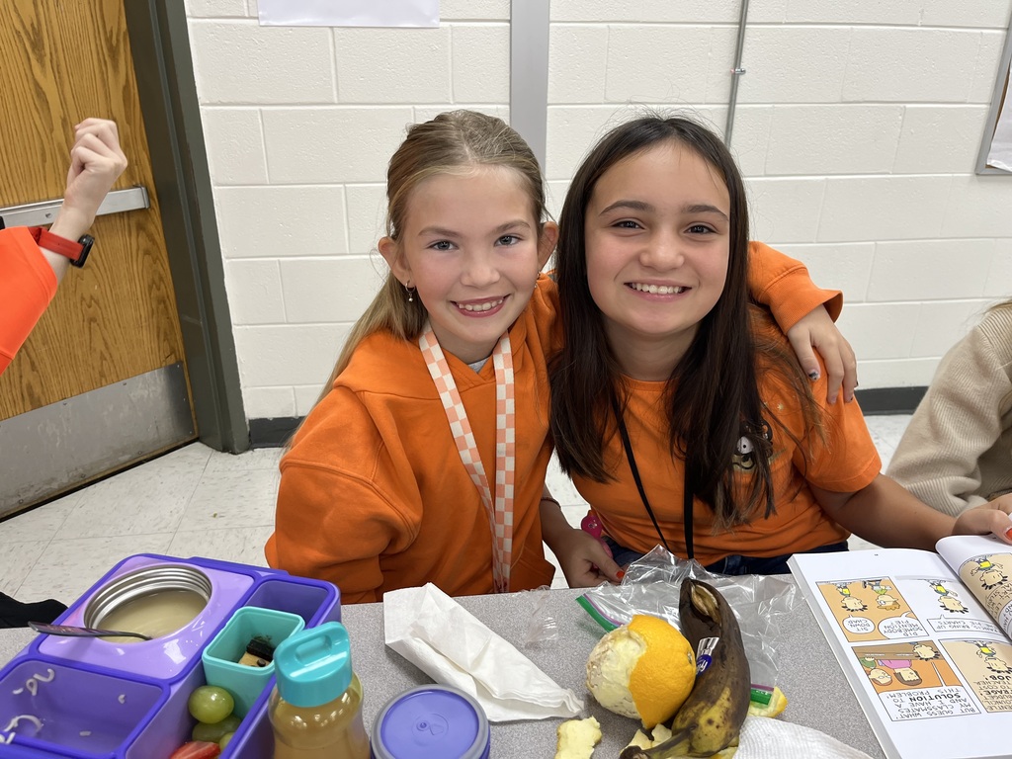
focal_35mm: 26
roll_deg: +0.1
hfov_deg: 67.3
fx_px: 760
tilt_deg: -23.3
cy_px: 380
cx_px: 506
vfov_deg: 53.1
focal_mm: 5.1
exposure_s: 1/120
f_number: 1.6
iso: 125
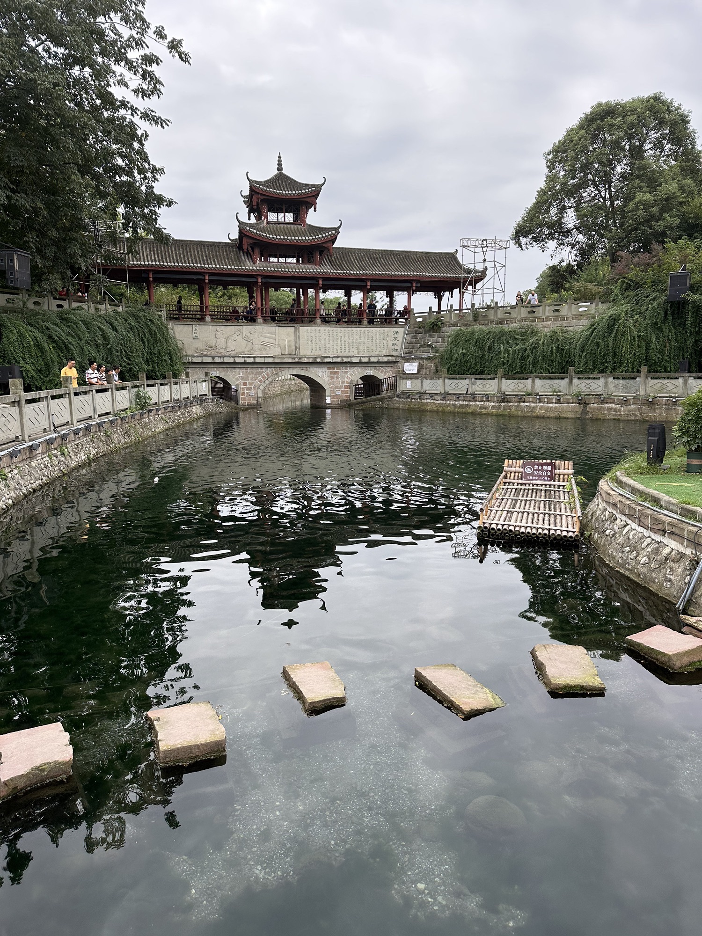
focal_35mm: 24
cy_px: 468
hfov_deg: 56.8
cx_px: 351
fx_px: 649
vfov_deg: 71.6
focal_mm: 6.86
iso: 80
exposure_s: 1/535
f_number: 1.78
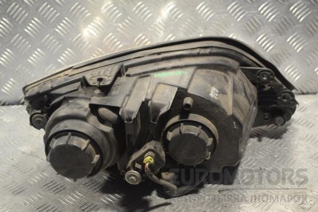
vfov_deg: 21.6
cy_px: 106
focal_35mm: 63
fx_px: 556
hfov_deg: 31.9
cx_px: 159
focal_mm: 42
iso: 250
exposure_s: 1/30
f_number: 5.3
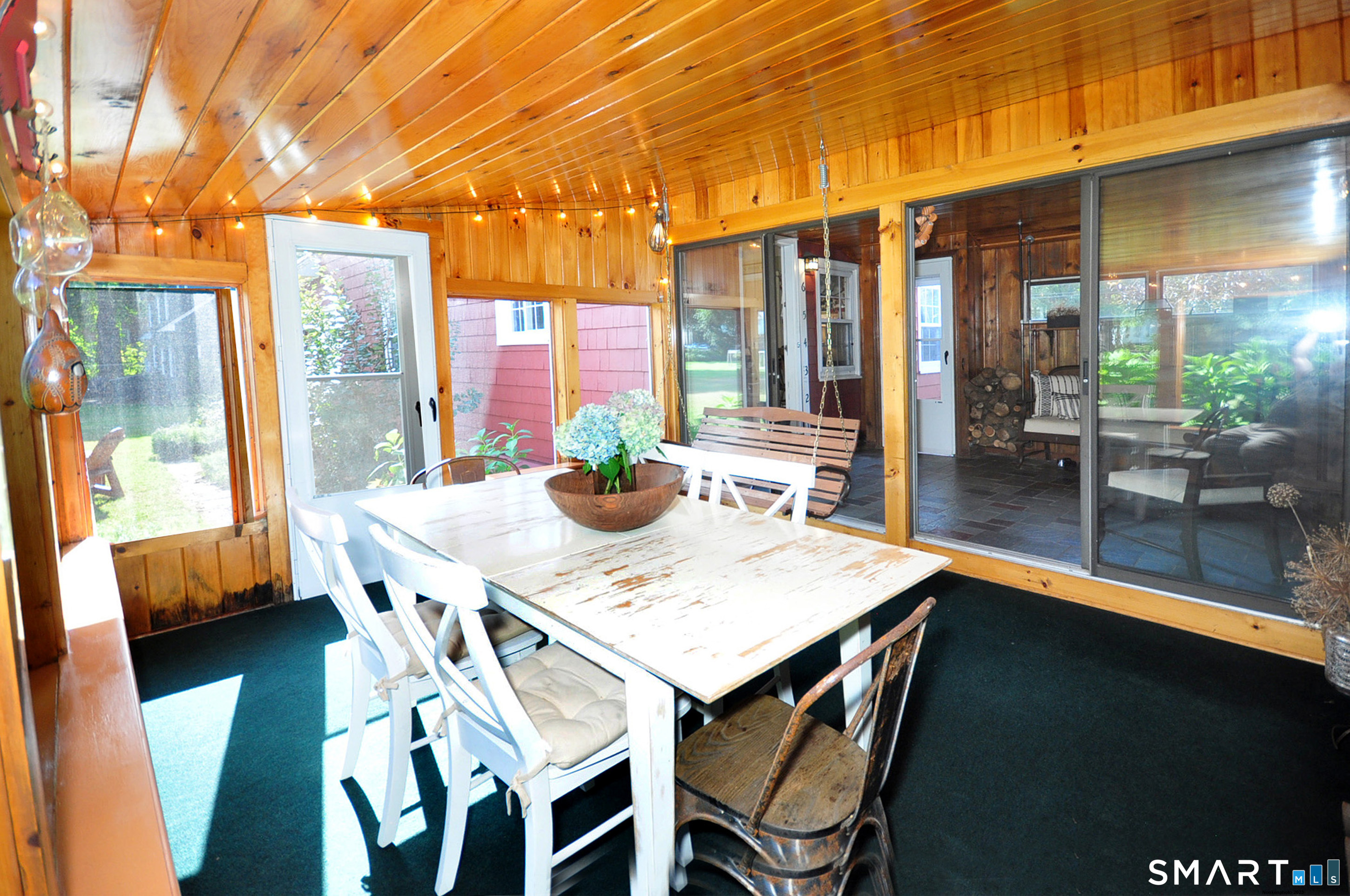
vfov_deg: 77.2
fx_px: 562
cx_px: 675
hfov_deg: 100.5
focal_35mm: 15
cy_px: 448
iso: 640
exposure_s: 1/100
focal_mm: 10
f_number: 4
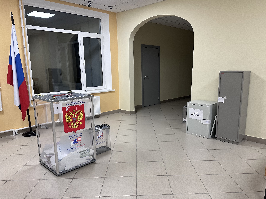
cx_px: 147
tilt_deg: -10.0
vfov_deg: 51.3
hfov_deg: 65.2
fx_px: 207
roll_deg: -1.2
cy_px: 106
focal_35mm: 27
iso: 160
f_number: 1.78
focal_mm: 6.86
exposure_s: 1/100
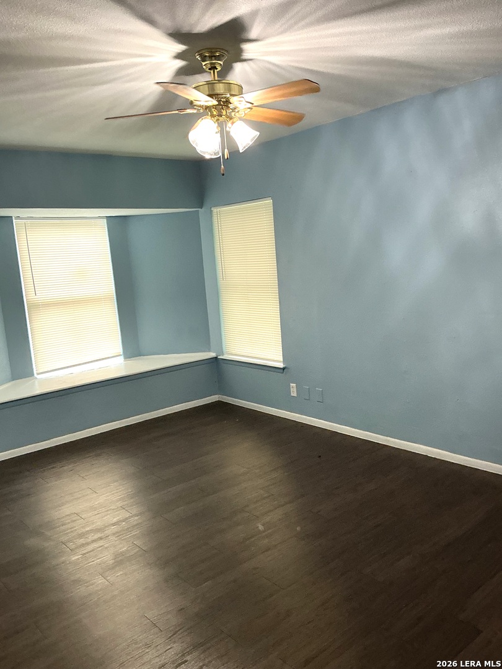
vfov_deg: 61.7
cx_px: 251
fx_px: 561
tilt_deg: -9.3
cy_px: 334
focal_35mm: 29
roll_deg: +3.9
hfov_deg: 48.2
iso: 160
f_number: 1.8
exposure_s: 1/60
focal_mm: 3
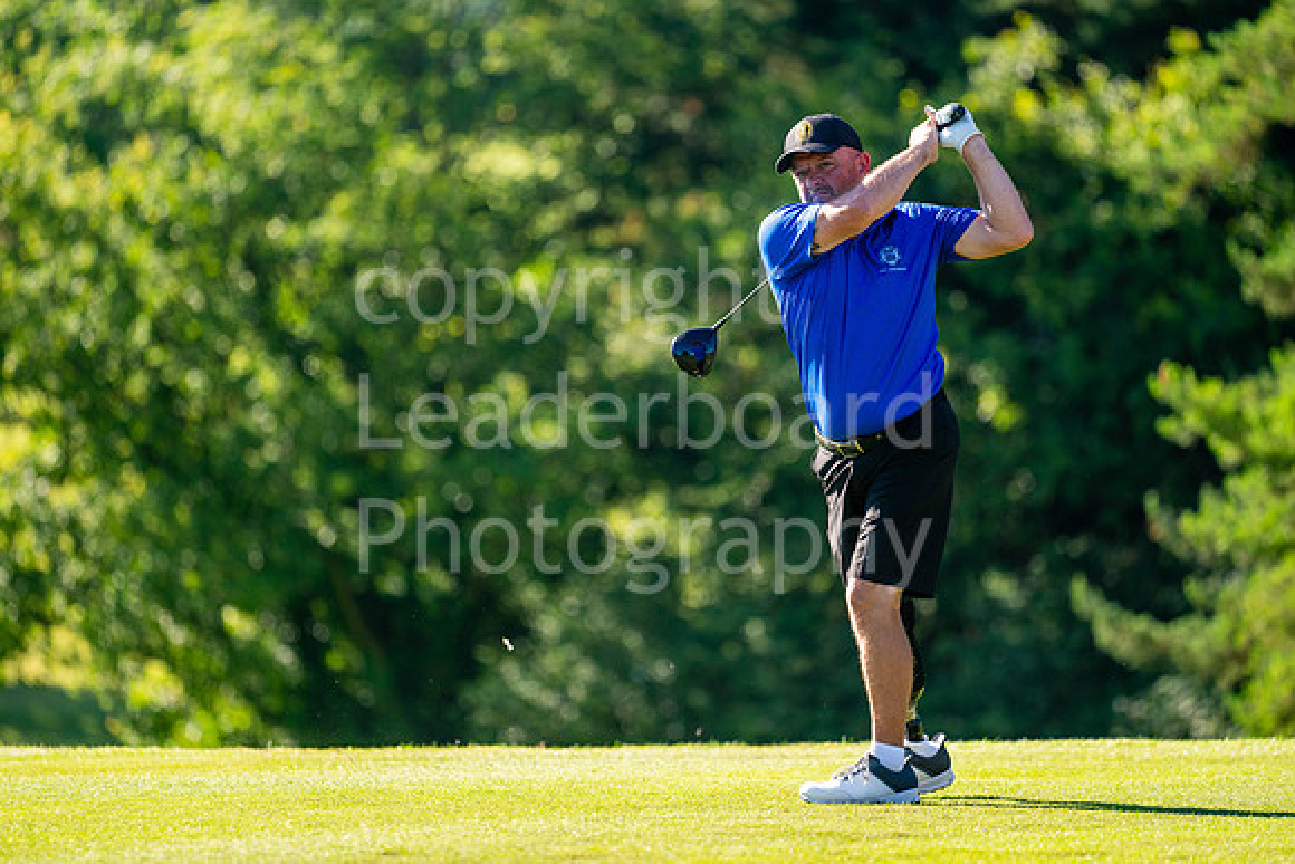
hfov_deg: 6.9
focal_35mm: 300
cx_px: 648
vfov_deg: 4.6
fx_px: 10794
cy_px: 432
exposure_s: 1/1000
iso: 250
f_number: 4.5
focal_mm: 300
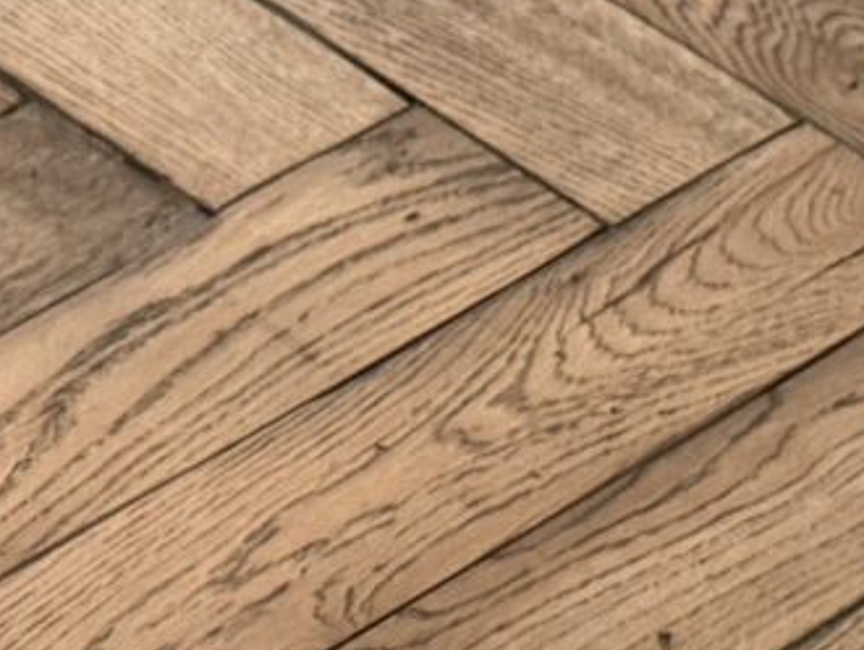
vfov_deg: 7.2
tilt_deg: -51.4
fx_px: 4646
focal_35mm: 186
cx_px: 18
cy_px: 1903
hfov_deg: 10.5
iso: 250
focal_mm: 6.76
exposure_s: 1/50
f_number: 1.78
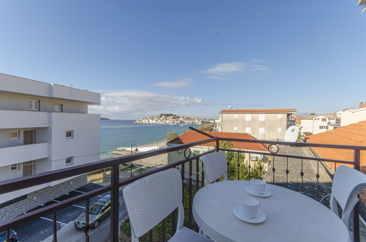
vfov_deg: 77.1
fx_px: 152
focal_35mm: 15
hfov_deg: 100.5
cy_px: 121
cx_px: 183
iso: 100
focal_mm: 10
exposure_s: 1/200
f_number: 8
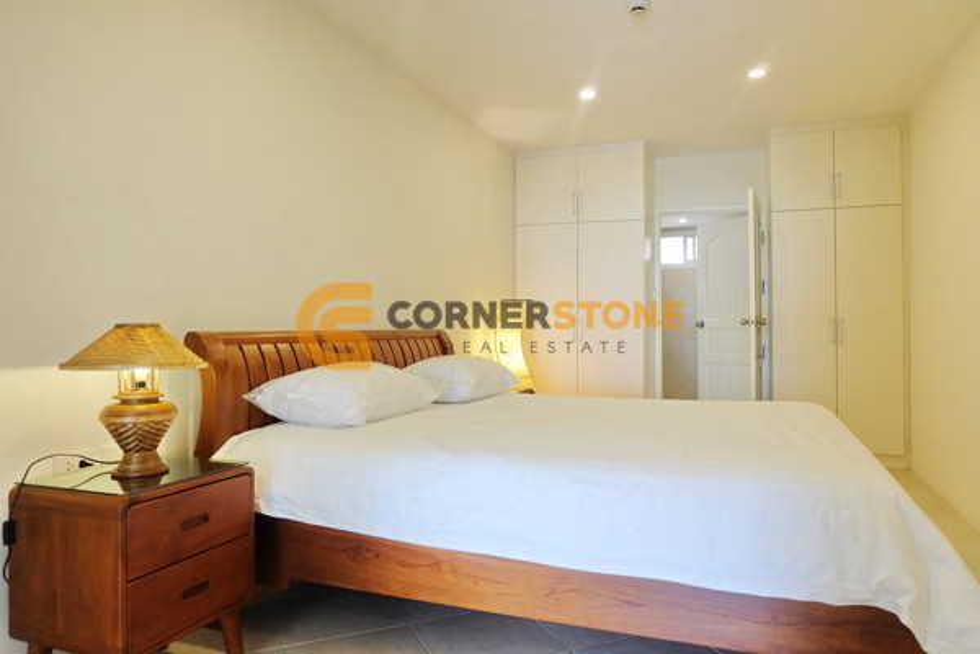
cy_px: 327
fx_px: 653
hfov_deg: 73.7
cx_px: 490
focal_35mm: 24
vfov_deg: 53.1
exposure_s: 1/60
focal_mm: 16
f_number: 3.5
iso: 800
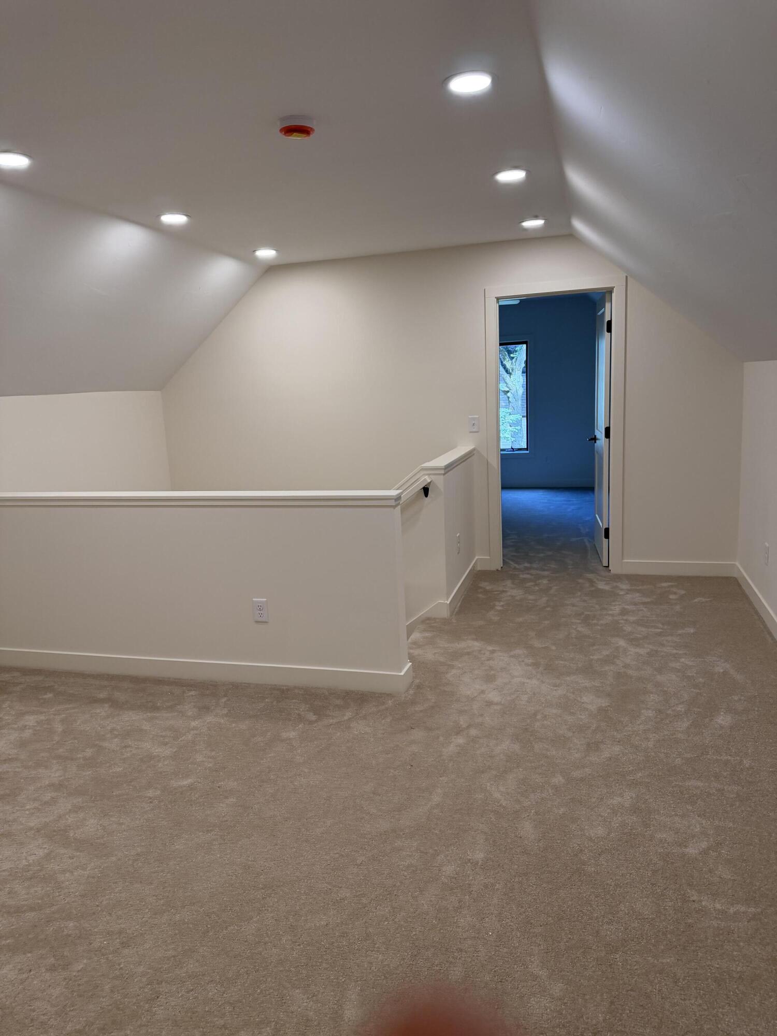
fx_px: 718
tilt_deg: -9.0
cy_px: 518
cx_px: 388
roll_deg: +1.5
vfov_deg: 71.6
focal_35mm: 24
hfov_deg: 56.8
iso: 200
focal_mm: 6.76
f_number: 1.78
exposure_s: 1/210
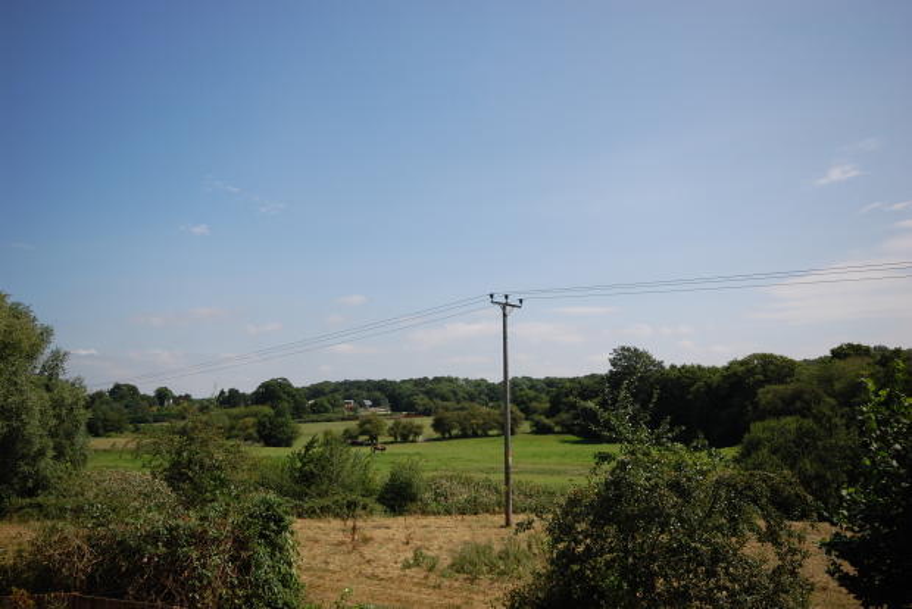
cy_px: 304
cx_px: 456
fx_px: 760
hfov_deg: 61.9
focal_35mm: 30
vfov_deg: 43.6
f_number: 9
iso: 200
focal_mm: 20
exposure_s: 1/320
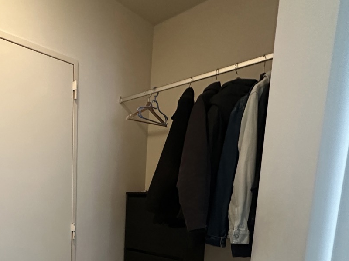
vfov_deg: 45.3
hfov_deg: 56.4
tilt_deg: -8.5
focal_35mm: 28
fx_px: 282
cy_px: 233
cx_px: 47
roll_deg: -0.3
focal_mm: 2.22
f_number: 2.2
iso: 800
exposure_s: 1/50
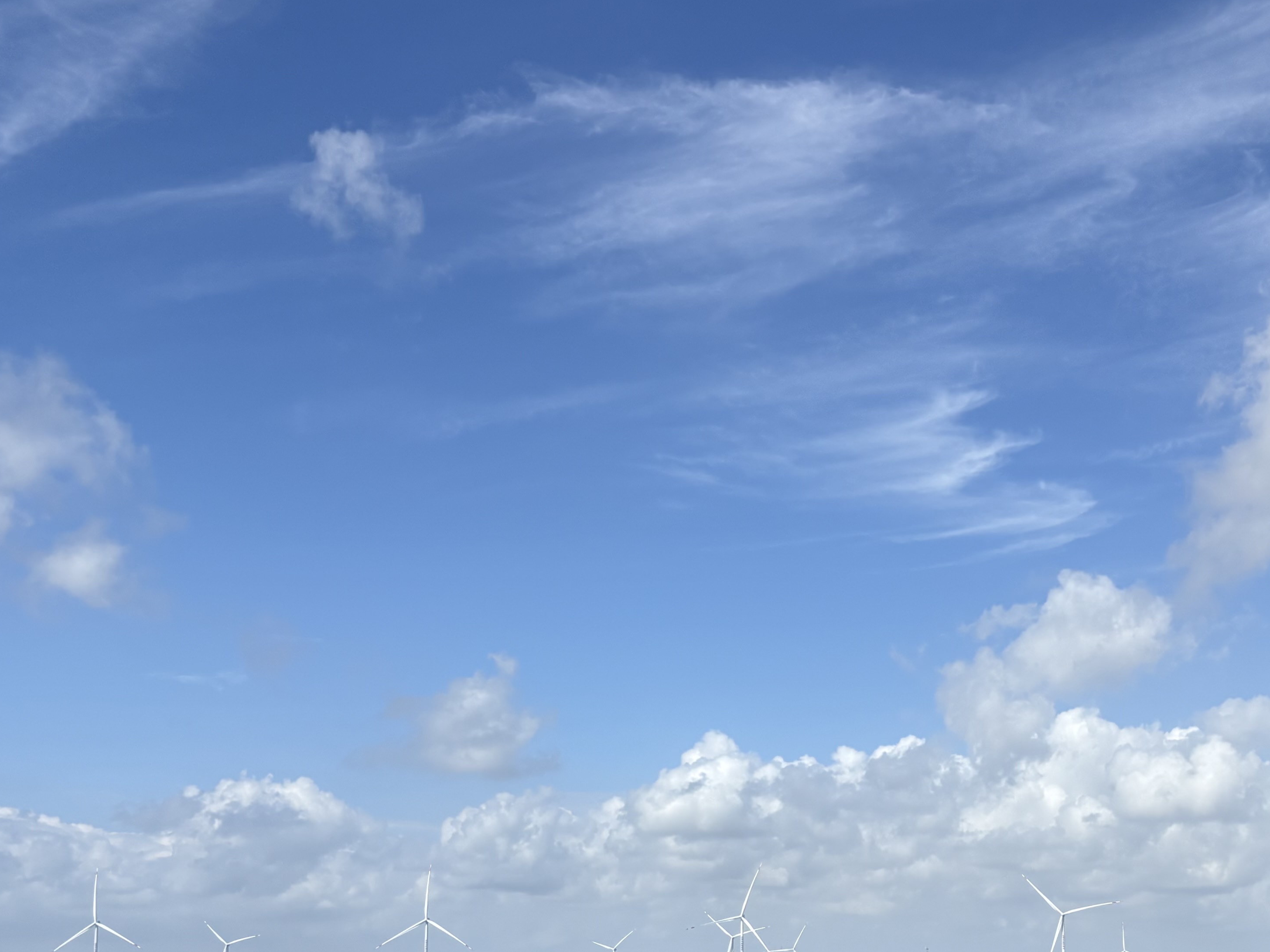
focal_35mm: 51
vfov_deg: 27.8
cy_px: 803
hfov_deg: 37.3
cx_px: 787
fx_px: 1871
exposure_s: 1/5348
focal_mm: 5.96
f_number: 1.6
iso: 50
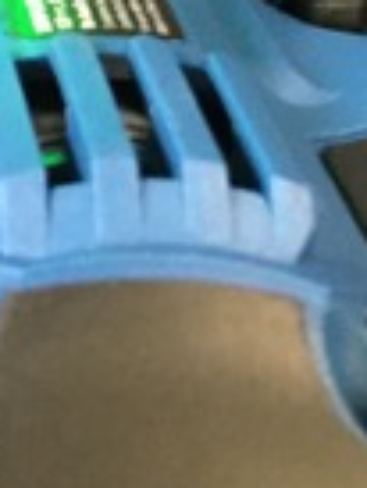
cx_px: 32
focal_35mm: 135
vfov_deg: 13.0
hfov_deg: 10.9
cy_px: -438
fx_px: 1905
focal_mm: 4.15
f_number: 2.2
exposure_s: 1/15
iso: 250
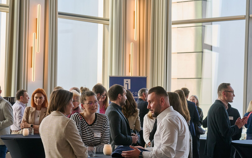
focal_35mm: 90
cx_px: 132
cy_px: 83
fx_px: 618
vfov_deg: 14.5
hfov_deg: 23.0
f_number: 5.6
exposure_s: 1/160
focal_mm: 56
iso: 320
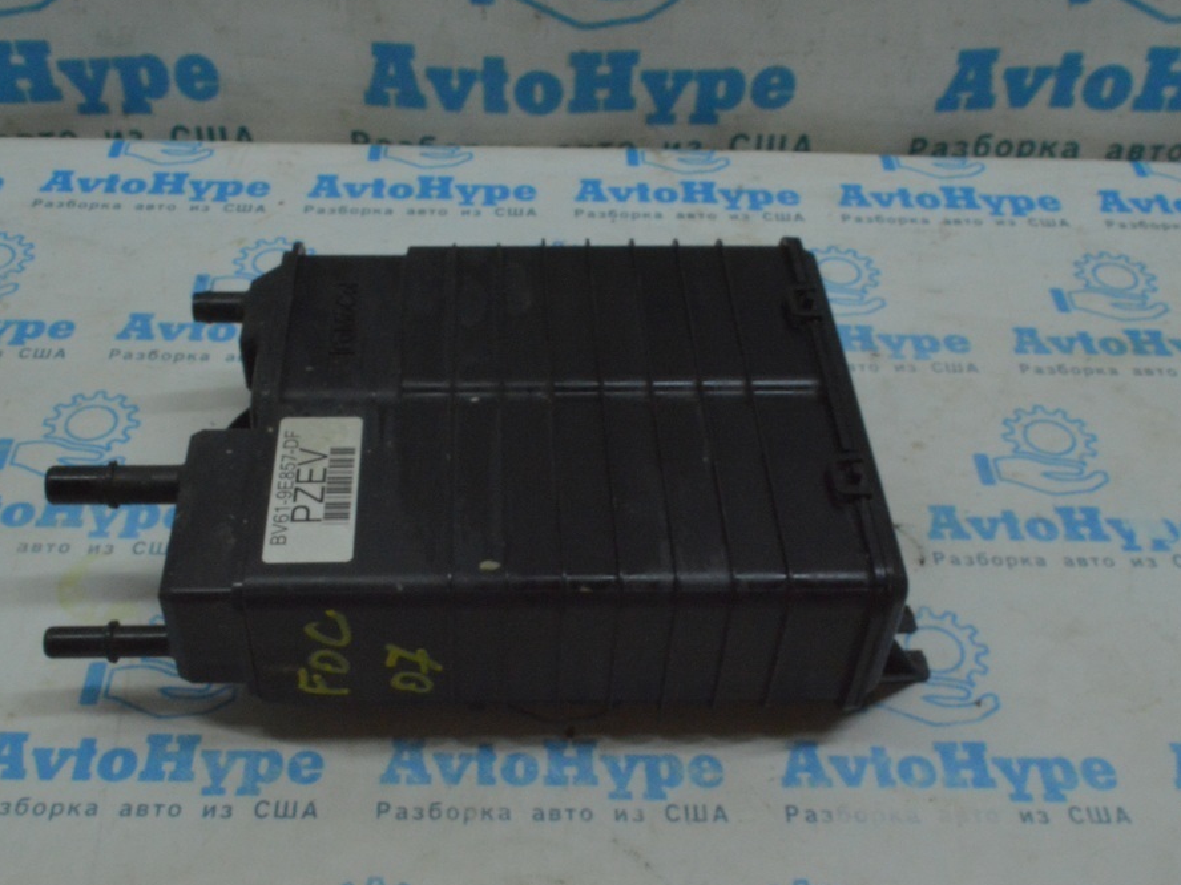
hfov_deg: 45.1
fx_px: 1418
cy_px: 443
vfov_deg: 34.7
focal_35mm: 42
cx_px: 508
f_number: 25
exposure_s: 1/50
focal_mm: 25
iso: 4000
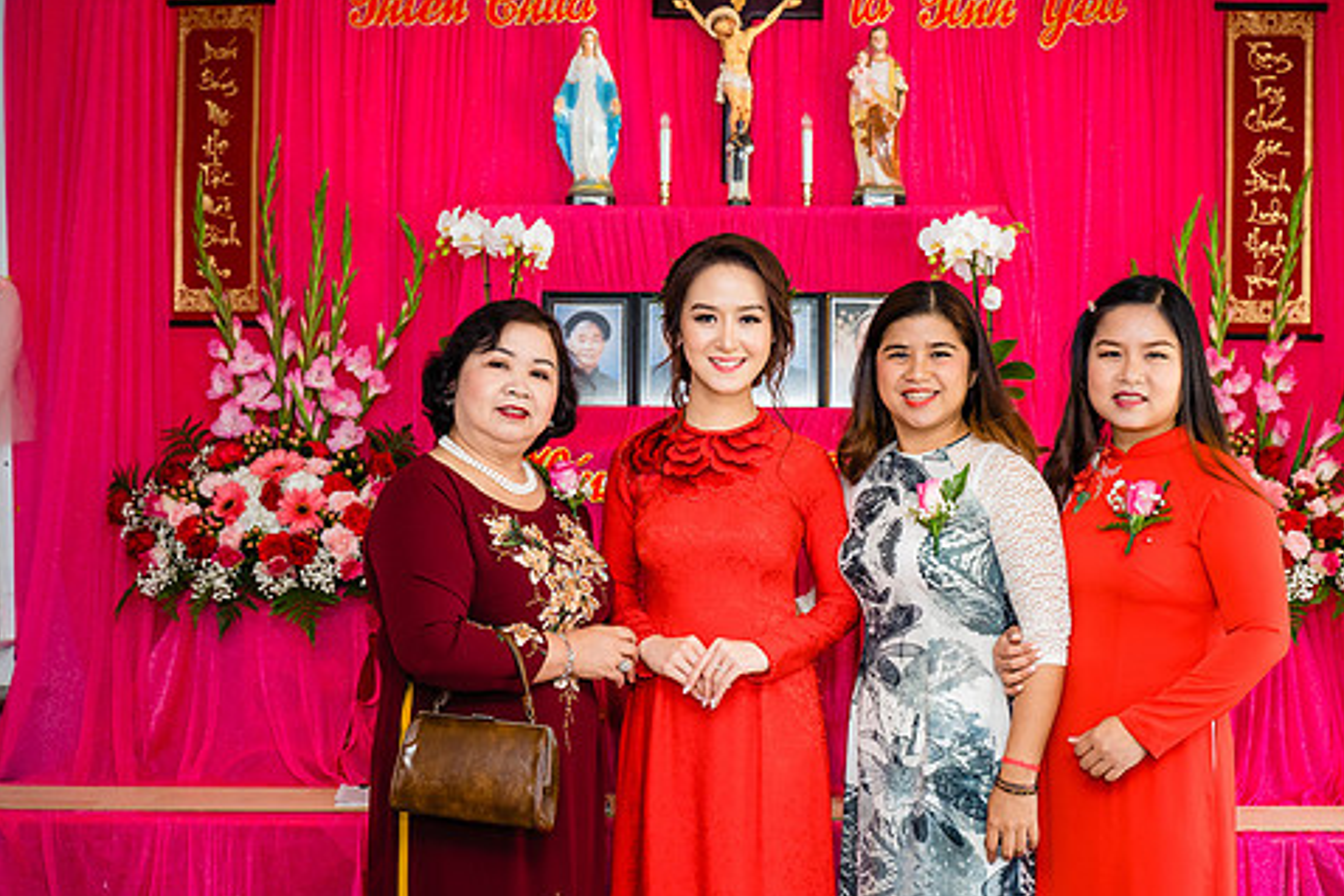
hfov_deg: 44.5
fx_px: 1643
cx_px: 714
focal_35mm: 44
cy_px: 552
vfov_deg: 30.4
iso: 800
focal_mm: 34
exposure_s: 1/160
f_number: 4
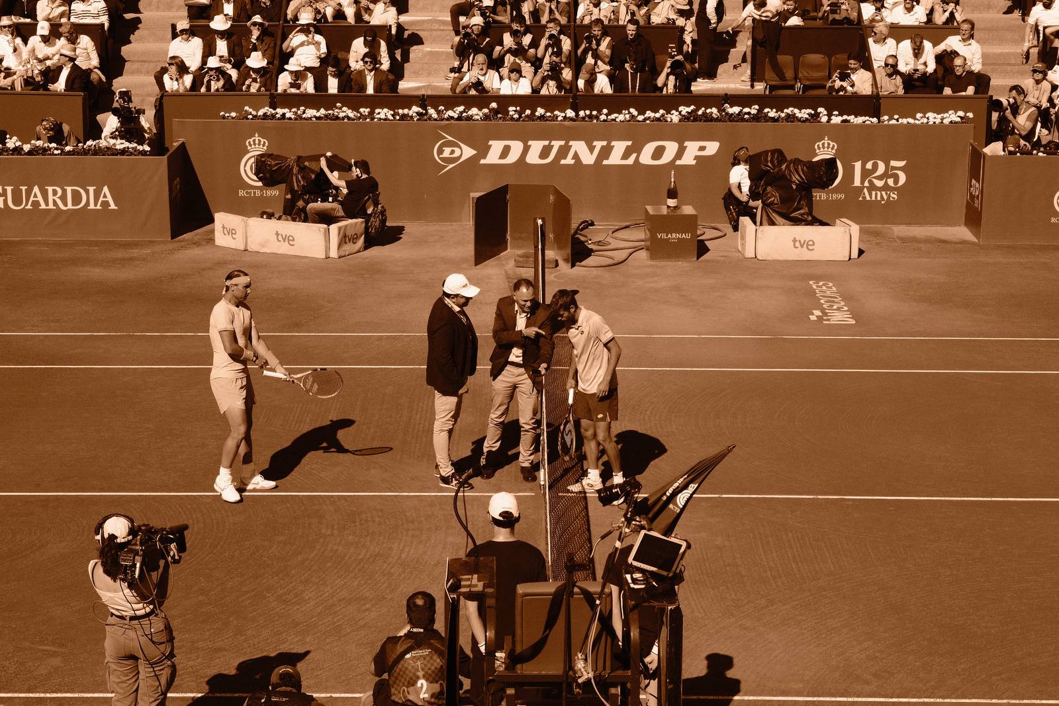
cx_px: 530
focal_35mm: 70
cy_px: 353
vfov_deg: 19.5
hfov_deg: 28.8
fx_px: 2059
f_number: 8
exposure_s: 1/1250
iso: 640
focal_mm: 46.6
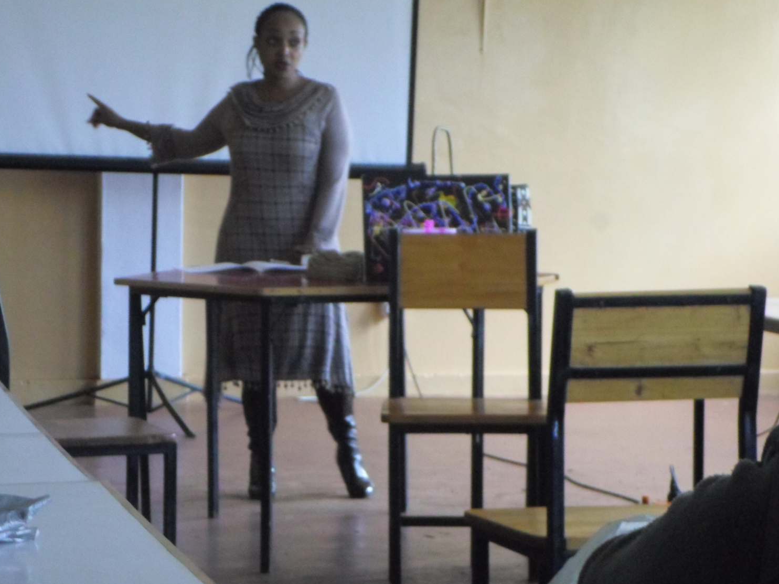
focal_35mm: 147
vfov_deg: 10.1
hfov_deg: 13.4
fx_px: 3307
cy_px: 260
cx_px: 336
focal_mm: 19.8
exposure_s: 1/30
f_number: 5.7
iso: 400
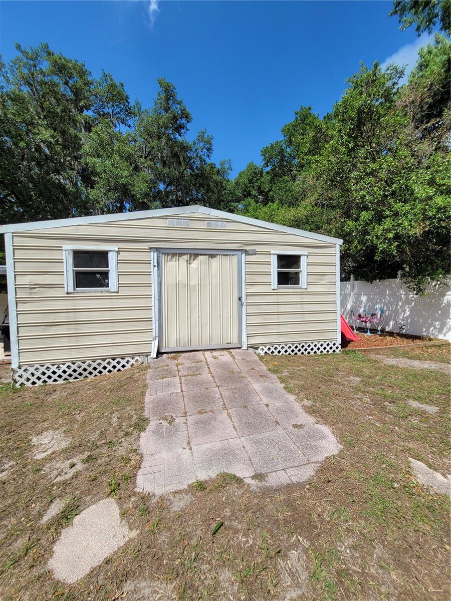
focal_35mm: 13
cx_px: 226
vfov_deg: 106.2
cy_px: 300
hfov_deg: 89.9
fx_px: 226
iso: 40
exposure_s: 1/1884
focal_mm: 1.74
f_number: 2.2
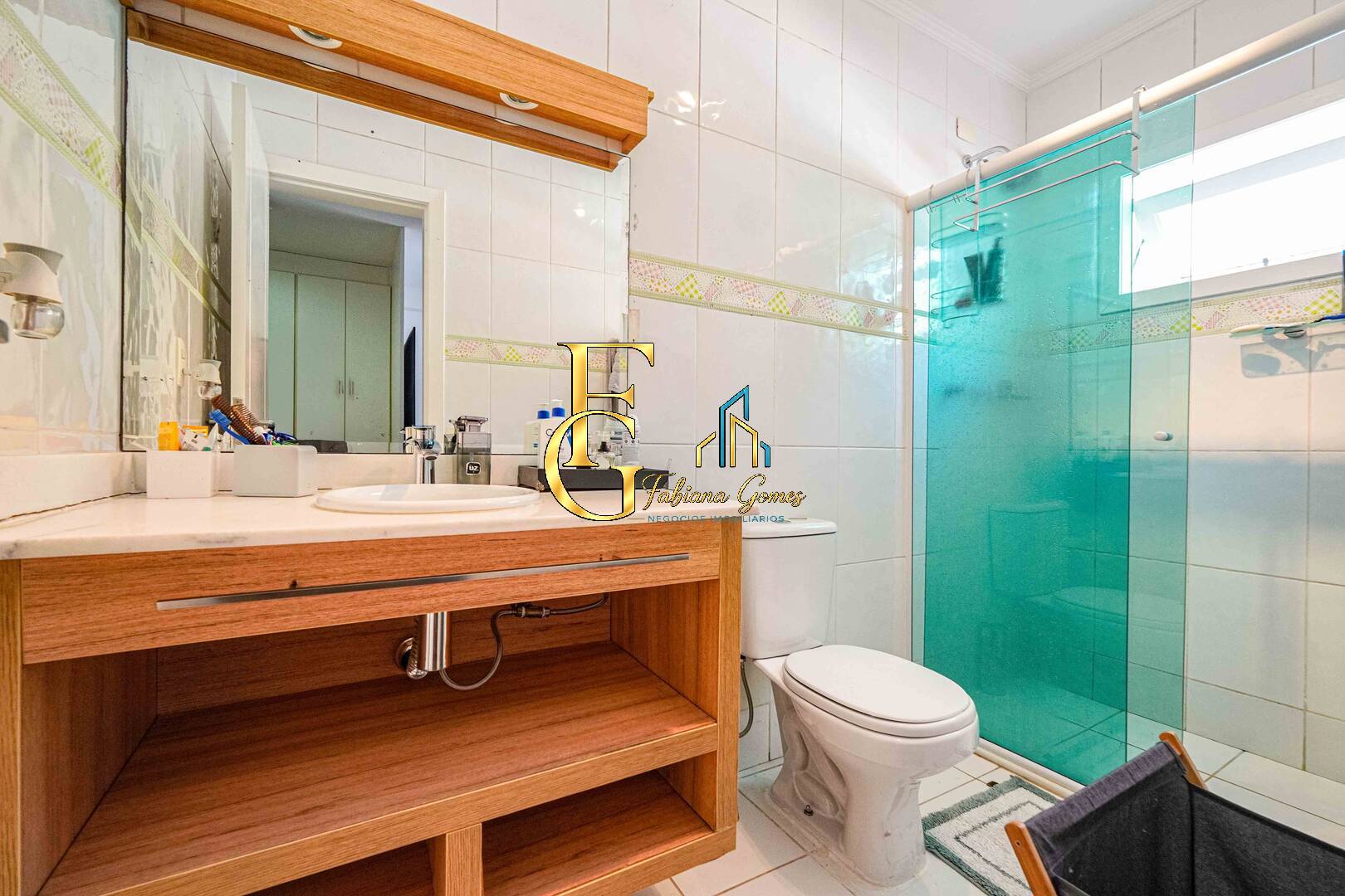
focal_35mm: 15
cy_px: 448
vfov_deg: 77.3
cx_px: 672
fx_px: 560
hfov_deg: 100.4
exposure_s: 1/13
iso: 640
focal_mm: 10
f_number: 5.6
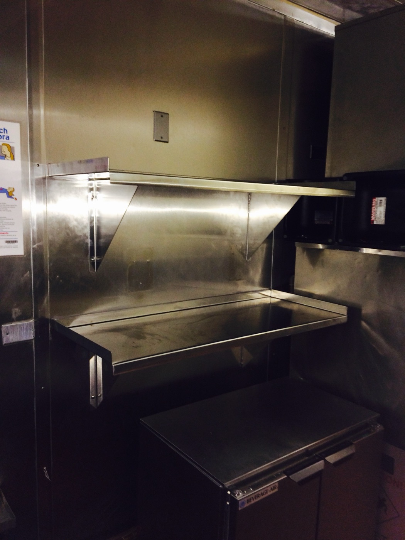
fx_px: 452
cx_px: 202
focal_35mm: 29
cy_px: 270
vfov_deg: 61.7
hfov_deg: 48.2
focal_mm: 4.15
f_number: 2.2
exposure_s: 1/16
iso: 100
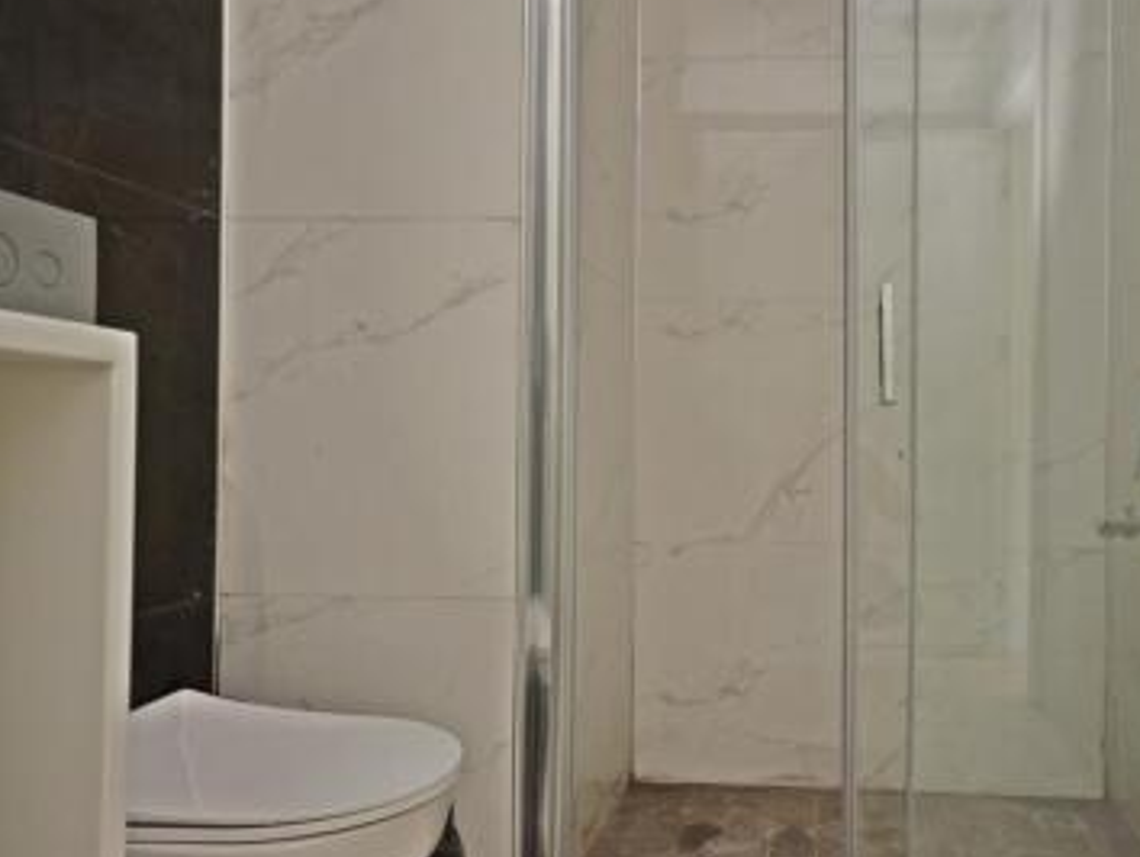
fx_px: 1022
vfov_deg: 45.5
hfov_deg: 57.0
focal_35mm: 31
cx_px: 763
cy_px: 408
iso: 800
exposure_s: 1/60
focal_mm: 16
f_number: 5
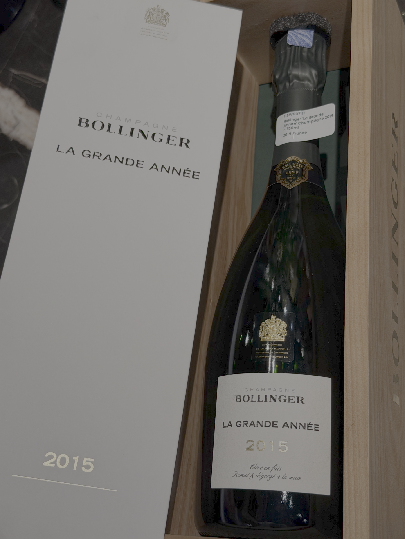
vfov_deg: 39.7
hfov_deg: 30.3
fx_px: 749
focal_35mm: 48
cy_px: 270
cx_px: 202
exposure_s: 1/100
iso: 50
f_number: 1.78
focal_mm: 6.76
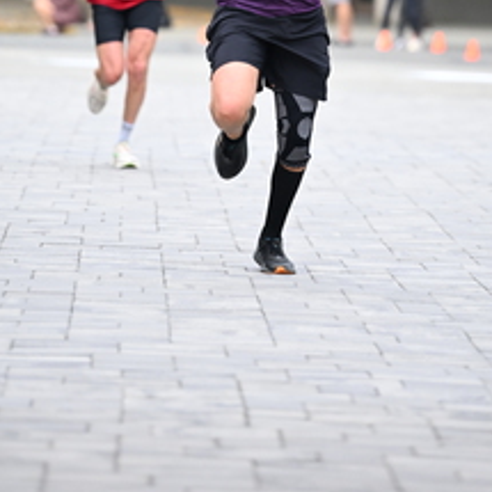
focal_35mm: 380
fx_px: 6111
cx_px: 269
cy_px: -108
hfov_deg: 4.6
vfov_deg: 4.6
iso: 800
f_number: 2.8
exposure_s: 1/1600
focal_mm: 175
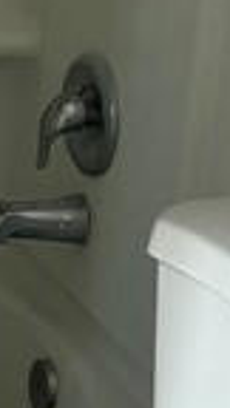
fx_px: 2190
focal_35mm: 202
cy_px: -60
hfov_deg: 5.9
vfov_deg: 10.5
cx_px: -145
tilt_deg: -12.8
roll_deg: -4.0
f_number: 1.5
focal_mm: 5.7
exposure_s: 1/186
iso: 40
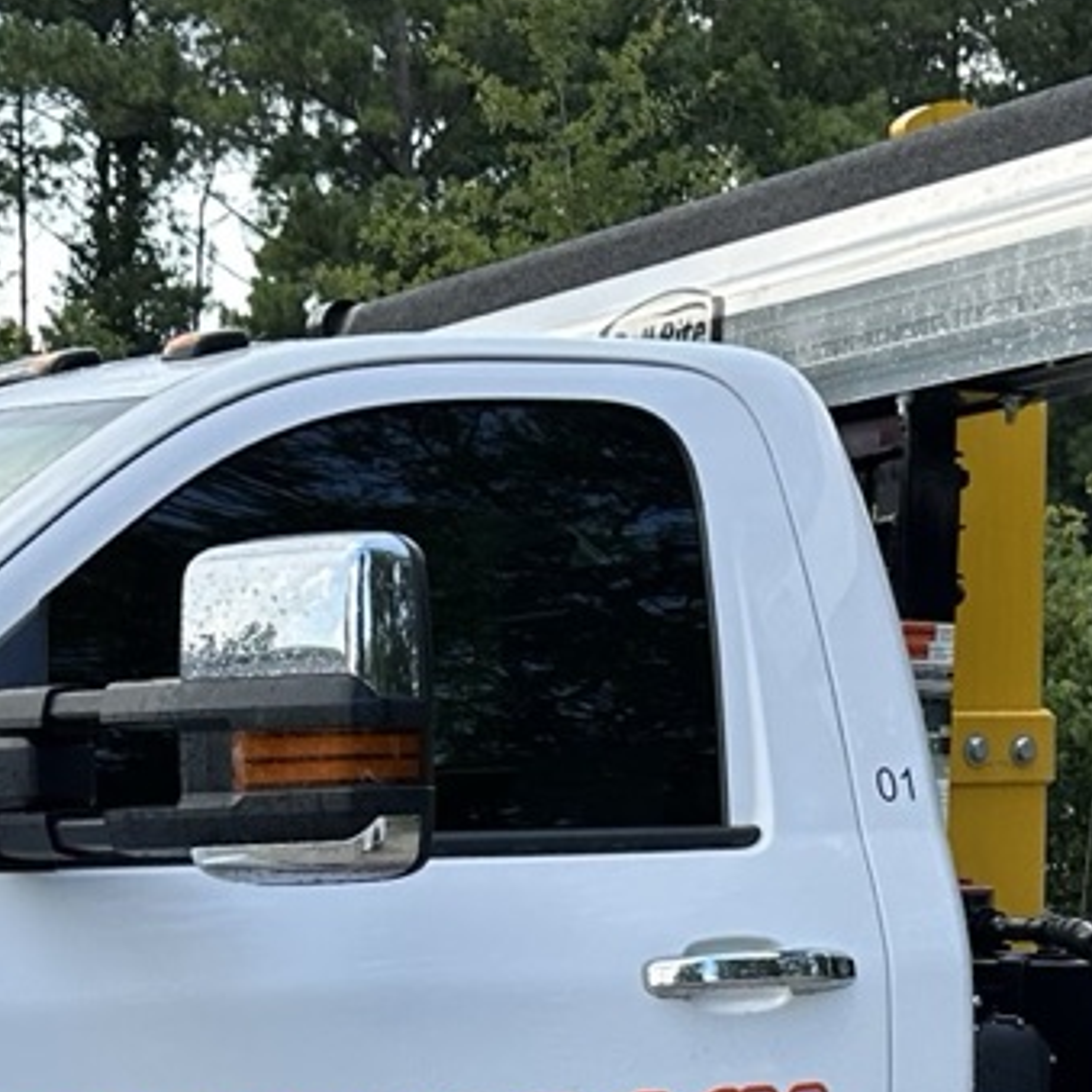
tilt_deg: -8.5
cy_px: 1469
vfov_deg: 16.3
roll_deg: -3.1
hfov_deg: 17.4
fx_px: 3569
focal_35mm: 100
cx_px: 509
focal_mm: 6.86
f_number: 1.78
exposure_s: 1/567
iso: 80
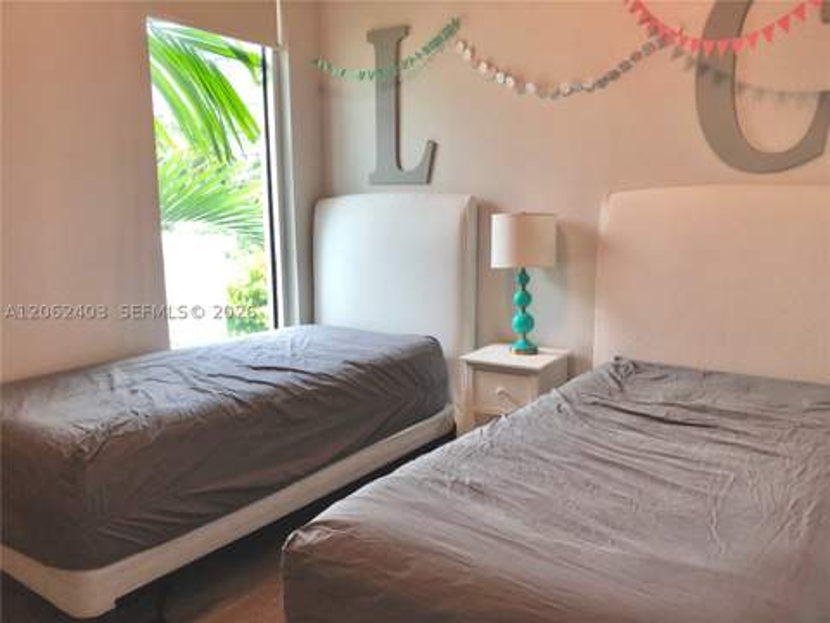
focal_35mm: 28
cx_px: 415
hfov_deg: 63.4
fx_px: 671
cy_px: 312
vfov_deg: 49.7
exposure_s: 1/30
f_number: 1.8
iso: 25
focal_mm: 4
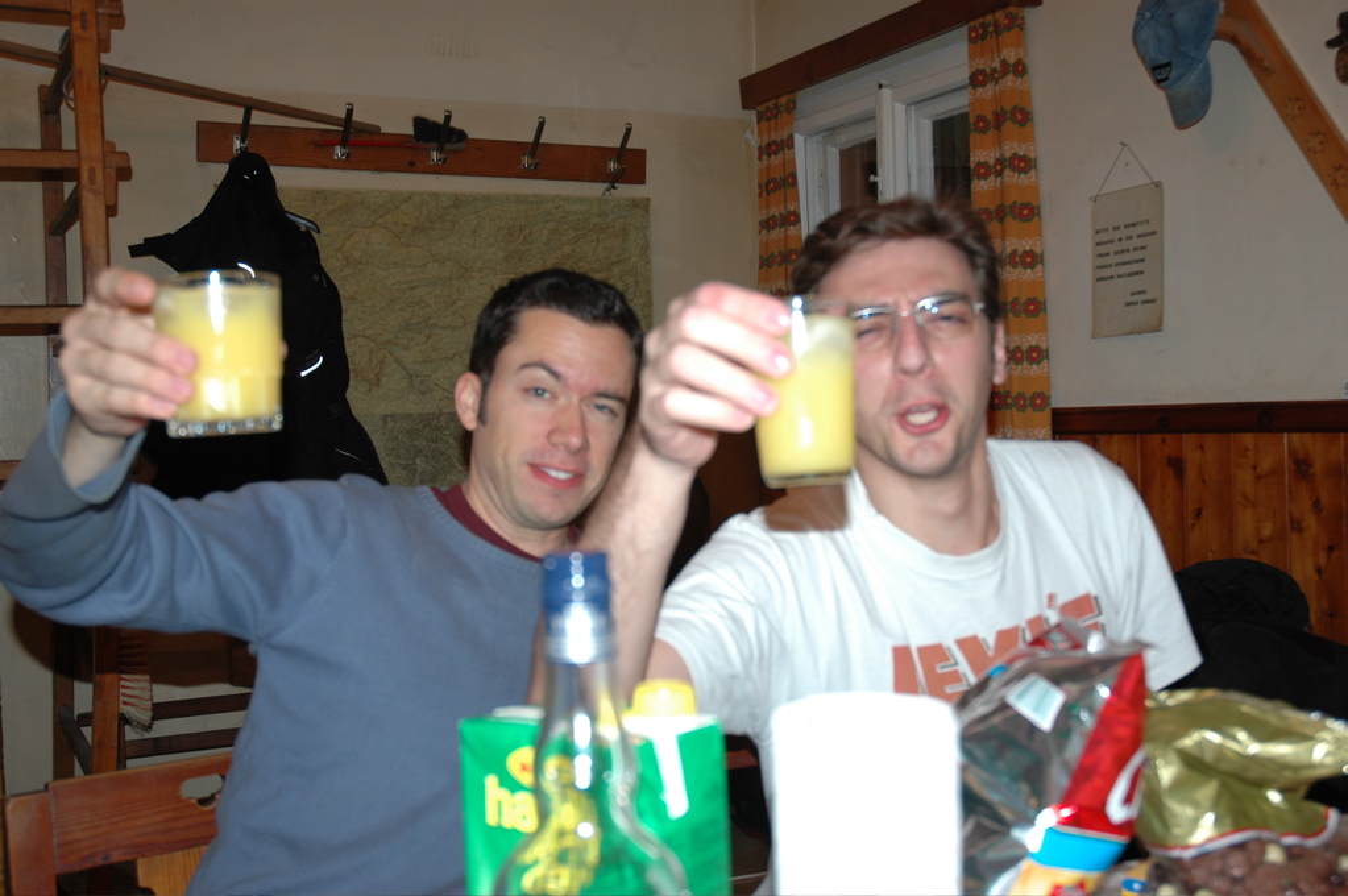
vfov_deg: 32.9
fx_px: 1515
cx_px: 674
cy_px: 448
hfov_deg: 48.0
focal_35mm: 40
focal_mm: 27
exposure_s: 1/60
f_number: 3.8
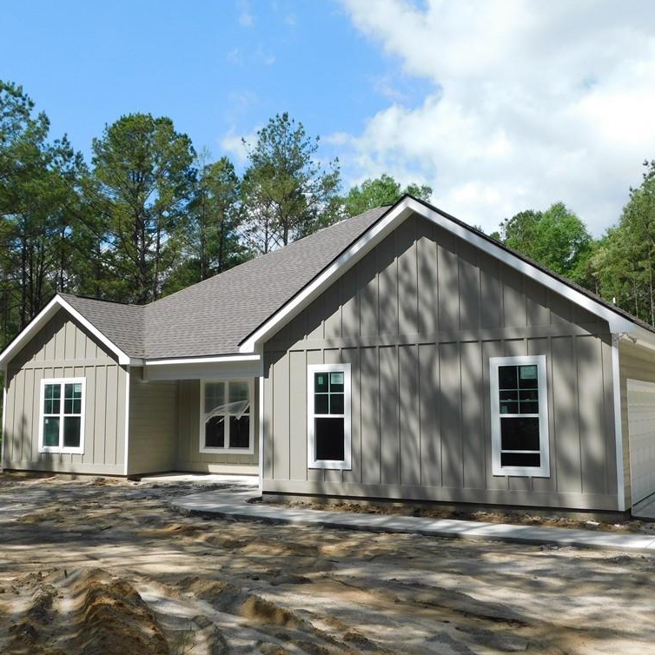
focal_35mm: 36
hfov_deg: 46.0
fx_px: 771
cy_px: 322
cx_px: 345
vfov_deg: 46.0
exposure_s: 1/1250
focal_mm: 5.3
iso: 125
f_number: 3.2
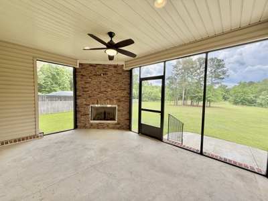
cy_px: 100
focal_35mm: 14
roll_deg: -1.0
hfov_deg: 102.1
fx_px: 108
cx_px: 134
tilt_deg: -2.7
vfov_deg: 85.7
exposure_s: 1/290
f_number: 2.2
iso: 64
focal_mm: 2.22
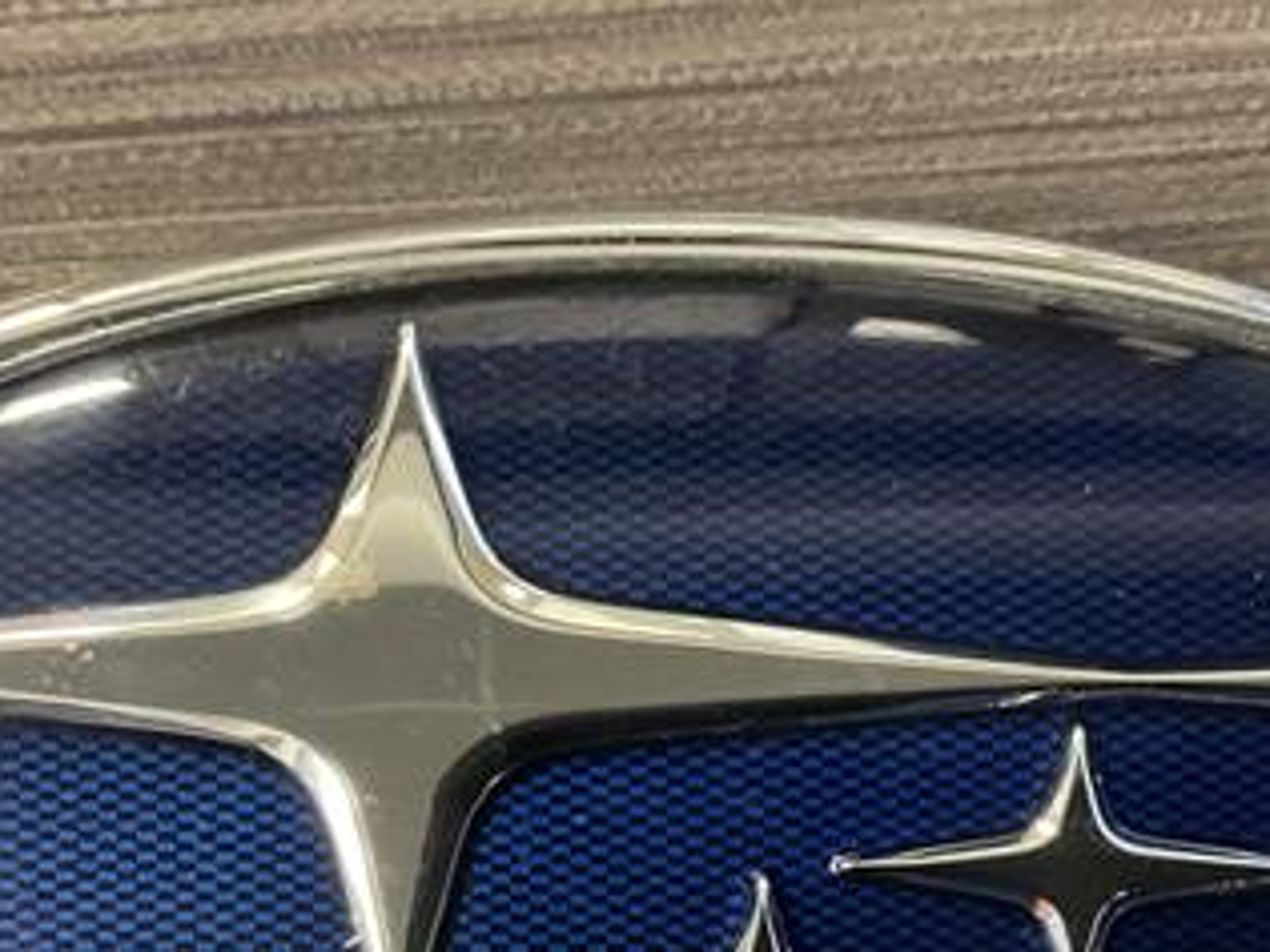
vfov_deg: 26.0
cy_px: 771
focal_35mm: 55
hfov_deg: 34.9
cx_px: 651
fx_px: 2018
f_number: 1.8
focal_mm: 3
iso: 400
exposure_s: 1/30
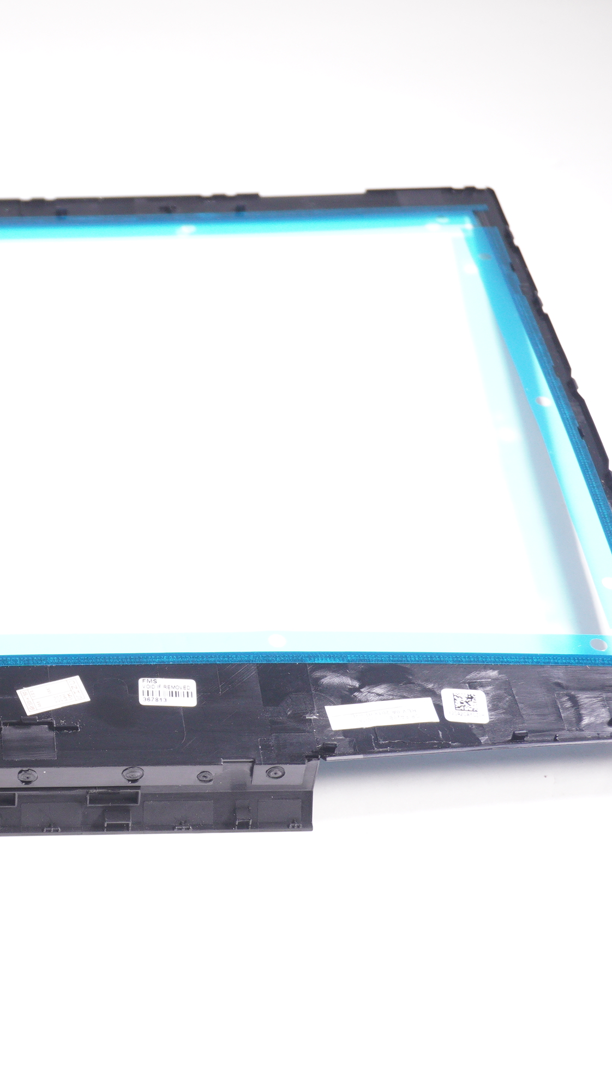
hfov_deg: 16.4
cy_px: 545
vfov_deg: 29.7
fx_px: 2049
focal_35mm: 71
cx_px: -81
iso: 640
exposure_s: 1/125
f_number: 5.6
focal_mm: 30
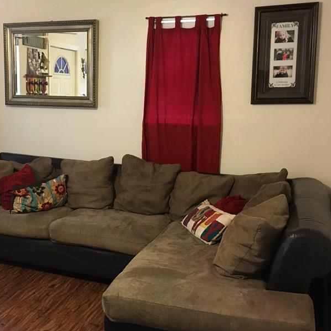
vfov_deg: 38.3
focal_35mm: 44
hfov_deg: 37.6
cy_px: 167
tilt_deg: -10.5
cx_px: 93
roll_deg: +0.0
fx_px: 476
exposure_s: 1/17
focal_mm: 4.15
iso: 200
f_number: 2.2
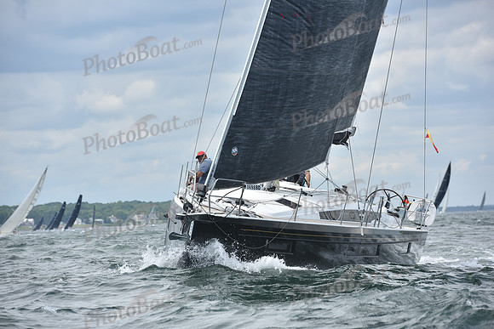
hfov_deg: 10.5
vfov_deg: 7.0
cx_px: 247
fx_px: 2676
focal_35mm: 195
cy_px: 164
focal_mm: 195
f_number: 7.1
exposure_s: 1/1000
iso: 250
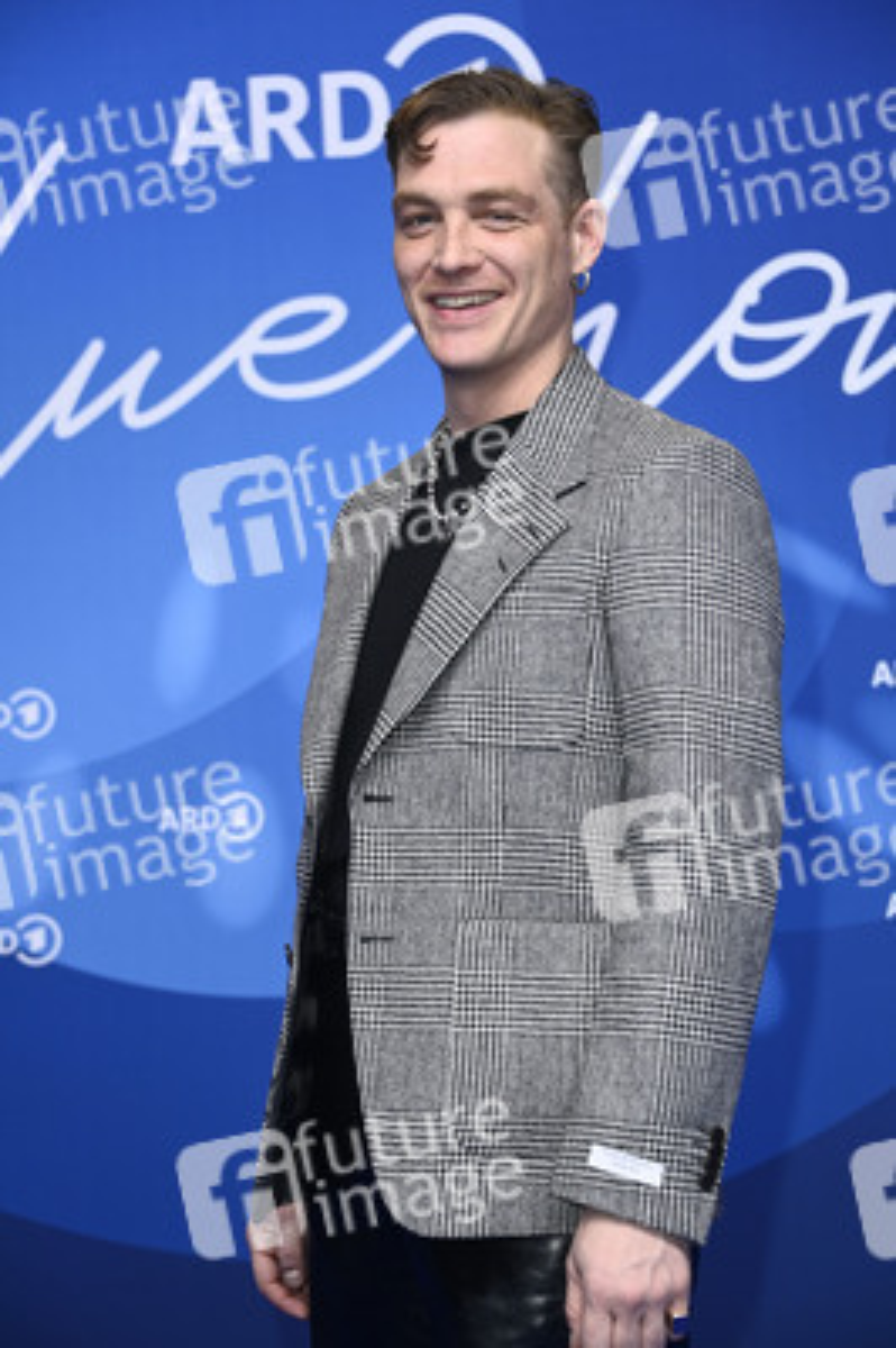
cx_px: 448
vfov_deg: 22.6
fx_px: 3366
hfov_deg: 15.2
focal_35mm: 90
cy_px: 674
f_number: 5.6
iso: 1250
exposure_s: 1/250
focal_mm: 90
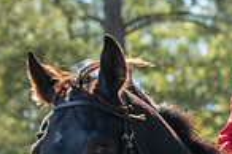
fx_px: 2433
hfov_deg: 5.4
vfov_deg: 3.6
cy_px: 209
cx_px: 269
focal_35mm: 378
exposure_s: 1/320
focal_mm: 95
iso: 280
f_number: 4
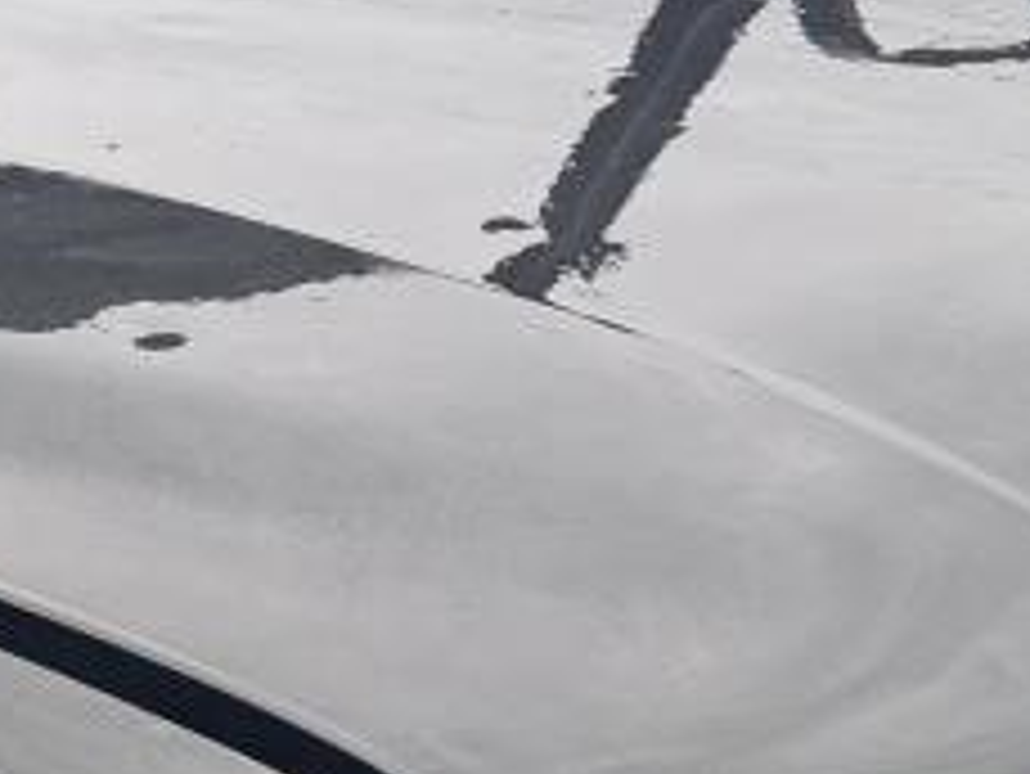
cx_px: -346
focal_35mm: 134
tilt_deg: -18.3
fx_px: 3989
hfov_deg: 14.1
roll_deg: +2.7
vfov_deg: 10.8
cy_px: 1053
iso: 80
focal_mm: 6.76
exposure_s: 1/632
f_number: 1.78
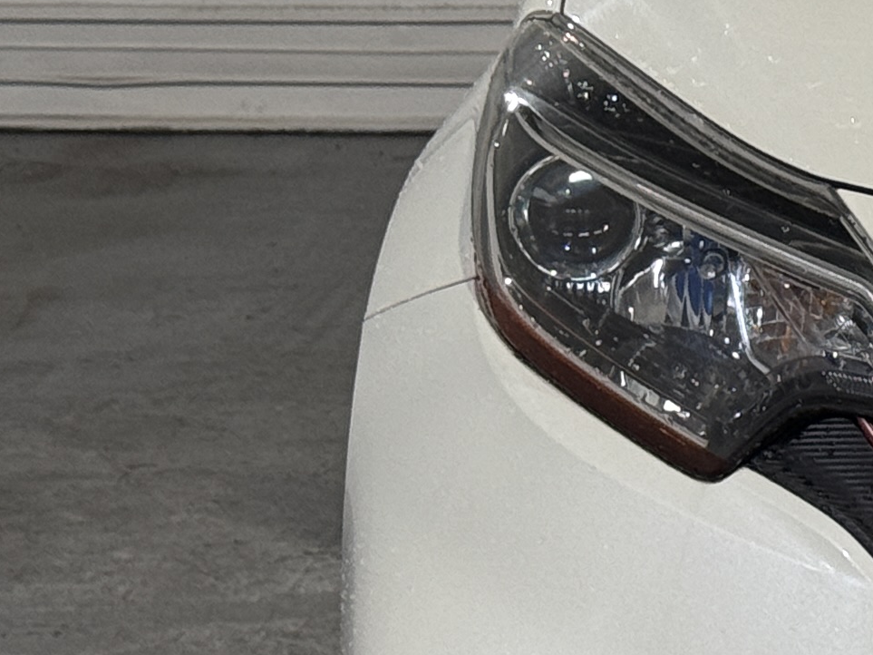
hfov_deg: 9.4
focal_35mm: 201
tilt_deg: -11.3
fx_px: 5068
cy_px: 264
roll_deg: +0.0
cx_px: 1488
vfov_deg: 7.4
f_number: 1.78
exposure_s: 1/120
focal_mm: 6.76
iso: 80
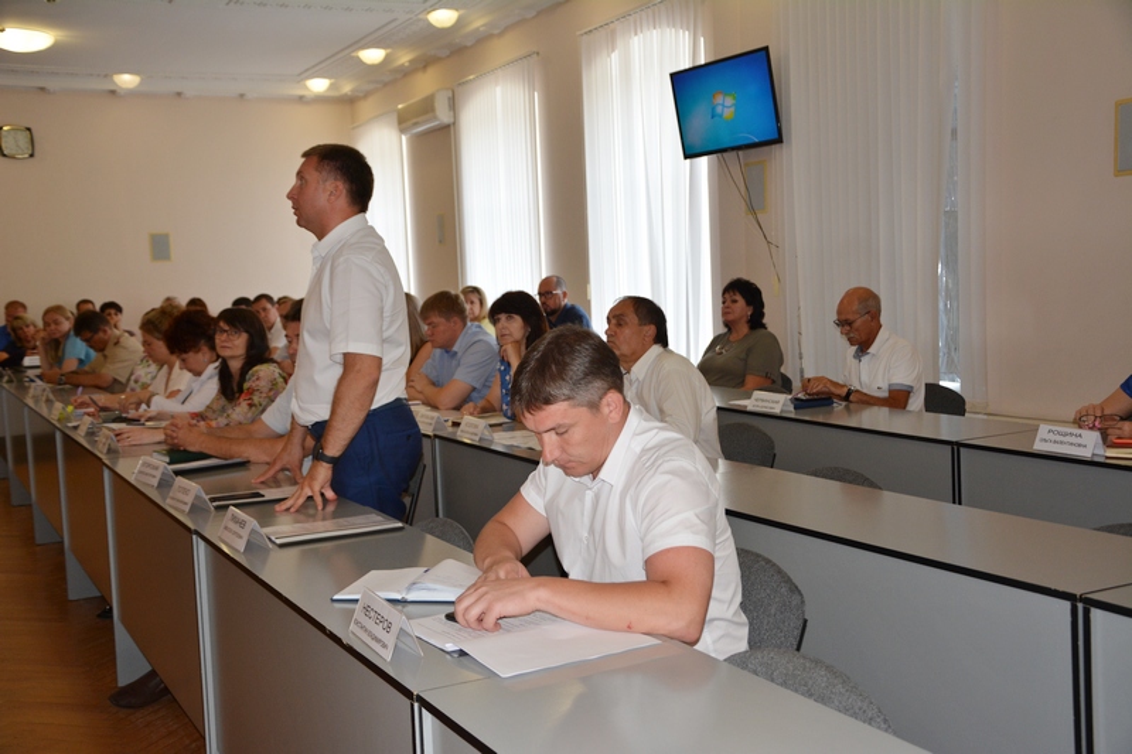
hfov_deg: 49.6
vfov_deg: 34.2
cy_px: 377
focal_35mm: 39
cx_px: 566
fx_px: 1226
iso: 400
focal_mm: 26
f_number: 4
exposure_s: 1/100
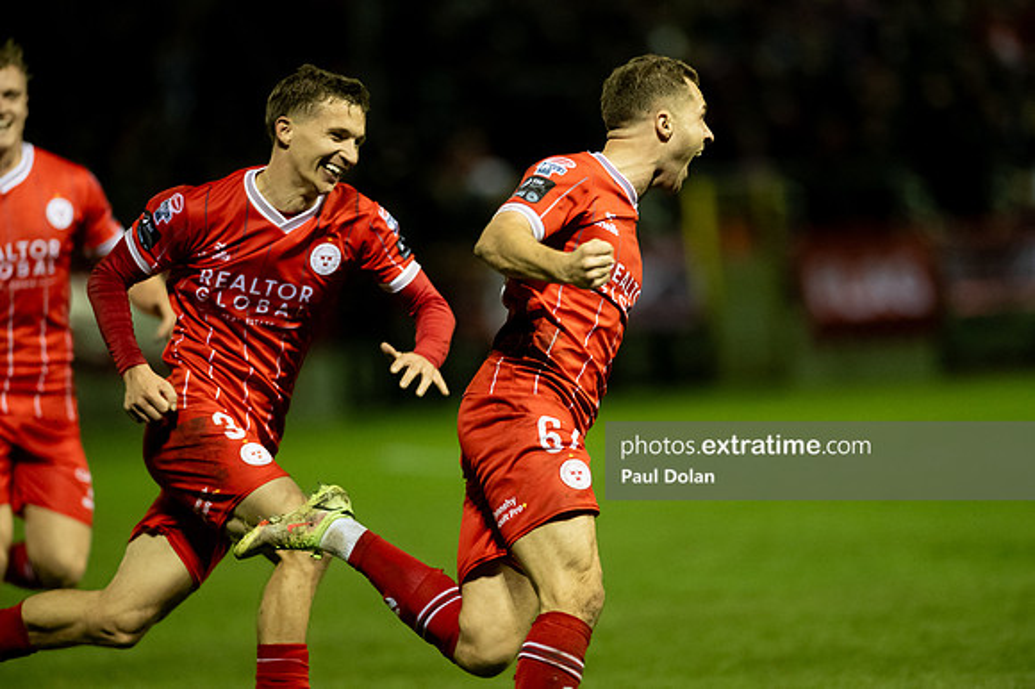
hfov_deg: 6.9
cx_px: 518
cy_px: 344
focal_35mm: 300
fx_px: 8620
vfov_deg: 4.6
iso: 8000
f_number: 2.8
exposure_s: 1/1250
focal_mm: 300
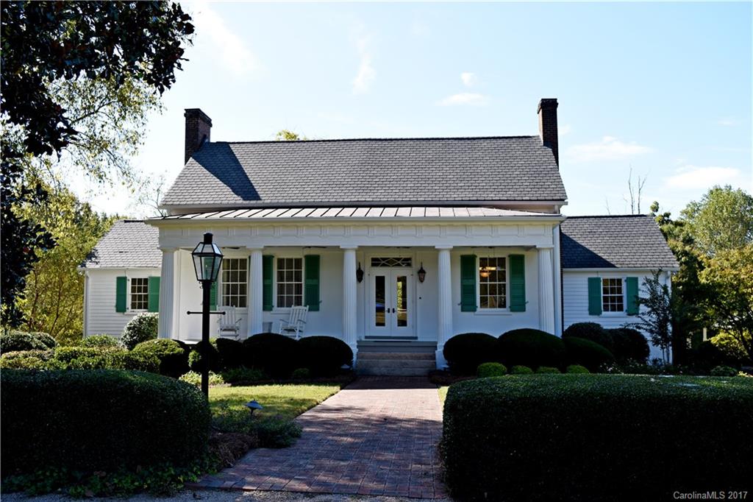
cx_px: 376
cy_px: 251
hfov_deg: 53.1
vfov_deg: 36.8
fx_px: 753
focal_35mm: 36
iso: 100
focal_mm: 24
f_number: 7.1
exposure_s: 1/200
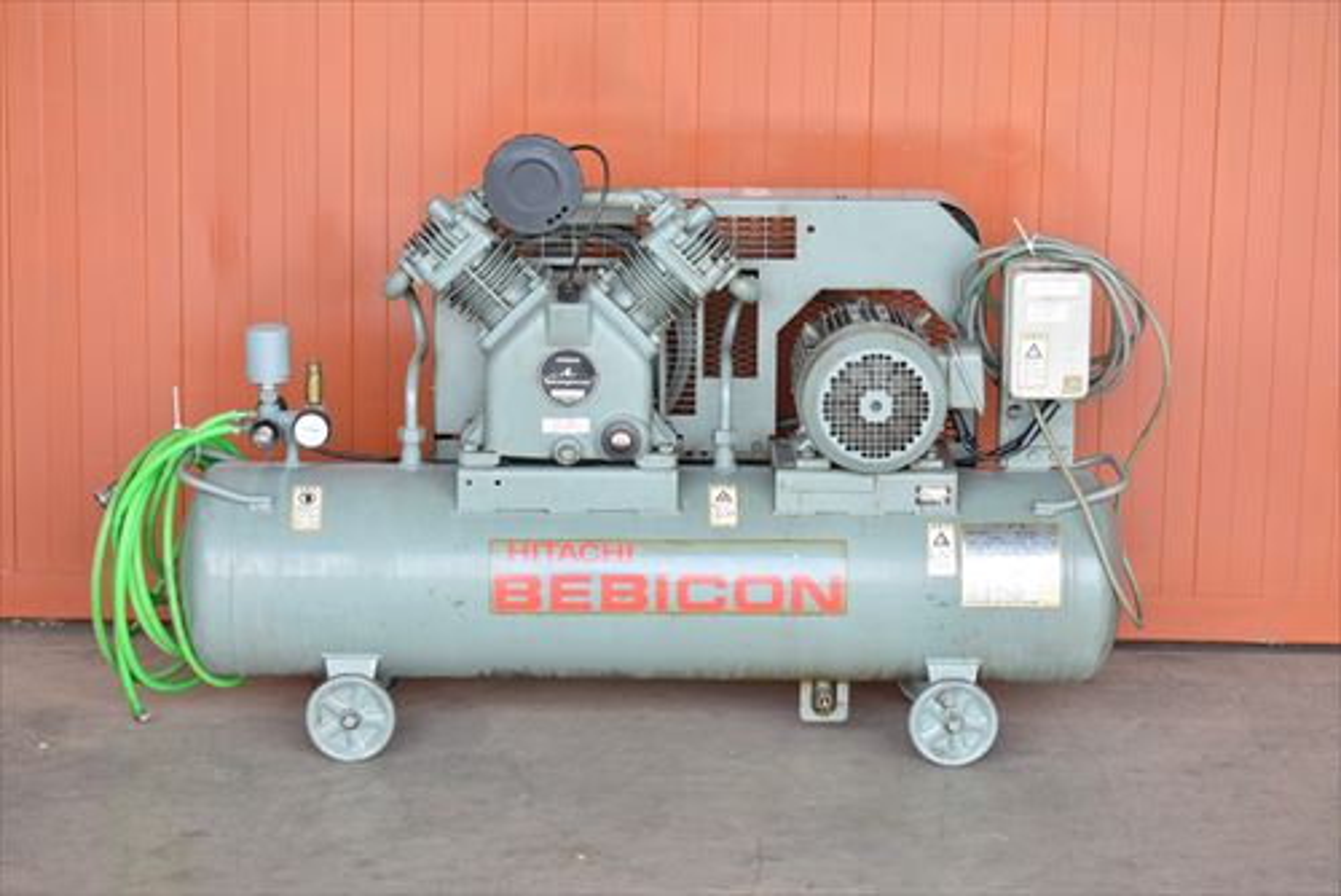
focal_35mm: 98
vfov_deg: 14.1
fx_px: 3634
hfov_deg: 20.9
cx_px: 670
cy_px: 448
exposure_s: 1/500
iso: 1250
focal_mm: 65
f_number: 6.3
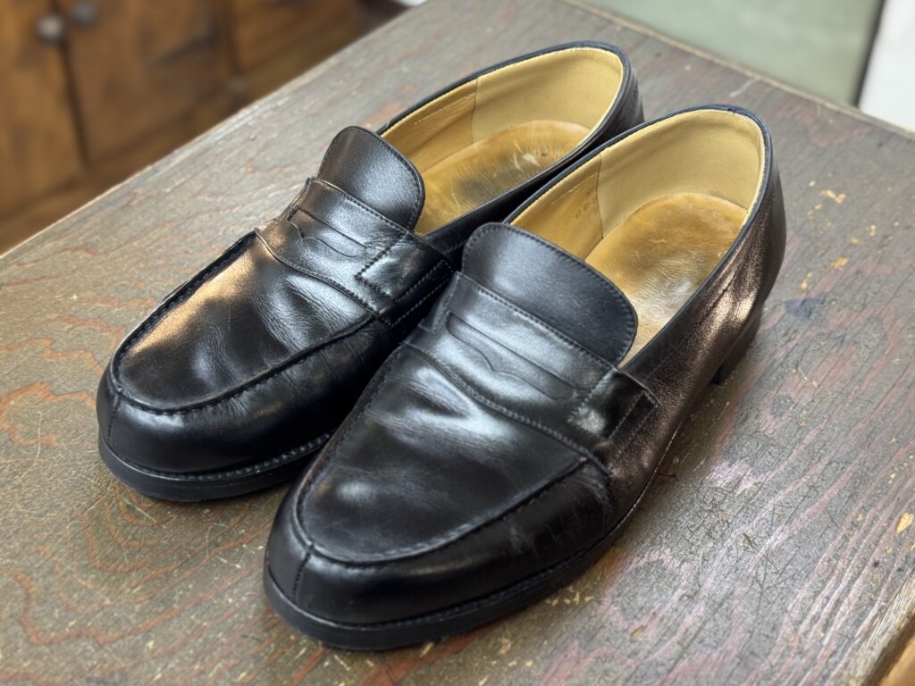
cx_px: 458
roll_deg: -1.2
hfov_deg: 39.7
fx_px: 1269
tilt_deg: -42.8
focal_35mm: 48
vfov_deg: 30.3
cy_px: 343
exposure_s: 1/60
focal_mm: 6.76
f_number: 1.78
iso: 200
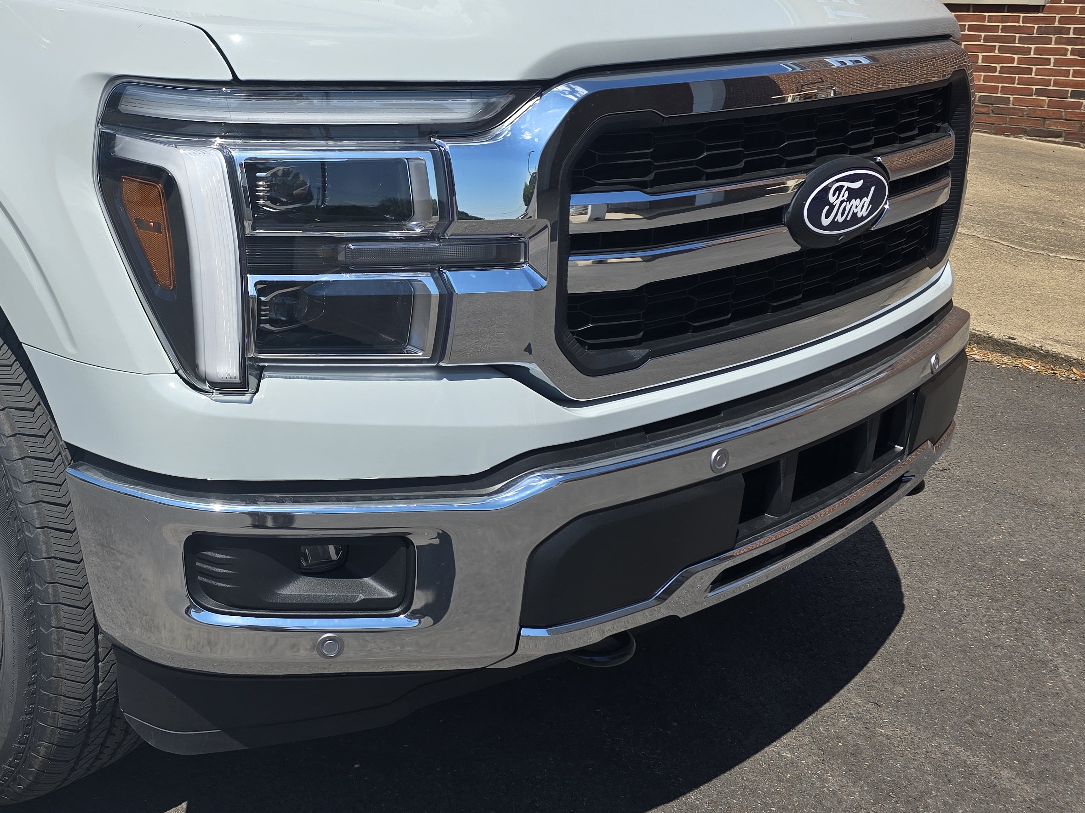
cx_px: 218
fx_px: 1222
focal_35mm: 39
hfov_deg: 45.5
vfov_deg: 36.6
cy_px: 296
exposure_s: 1/960
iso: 12
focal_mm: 6.3
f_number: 1.7
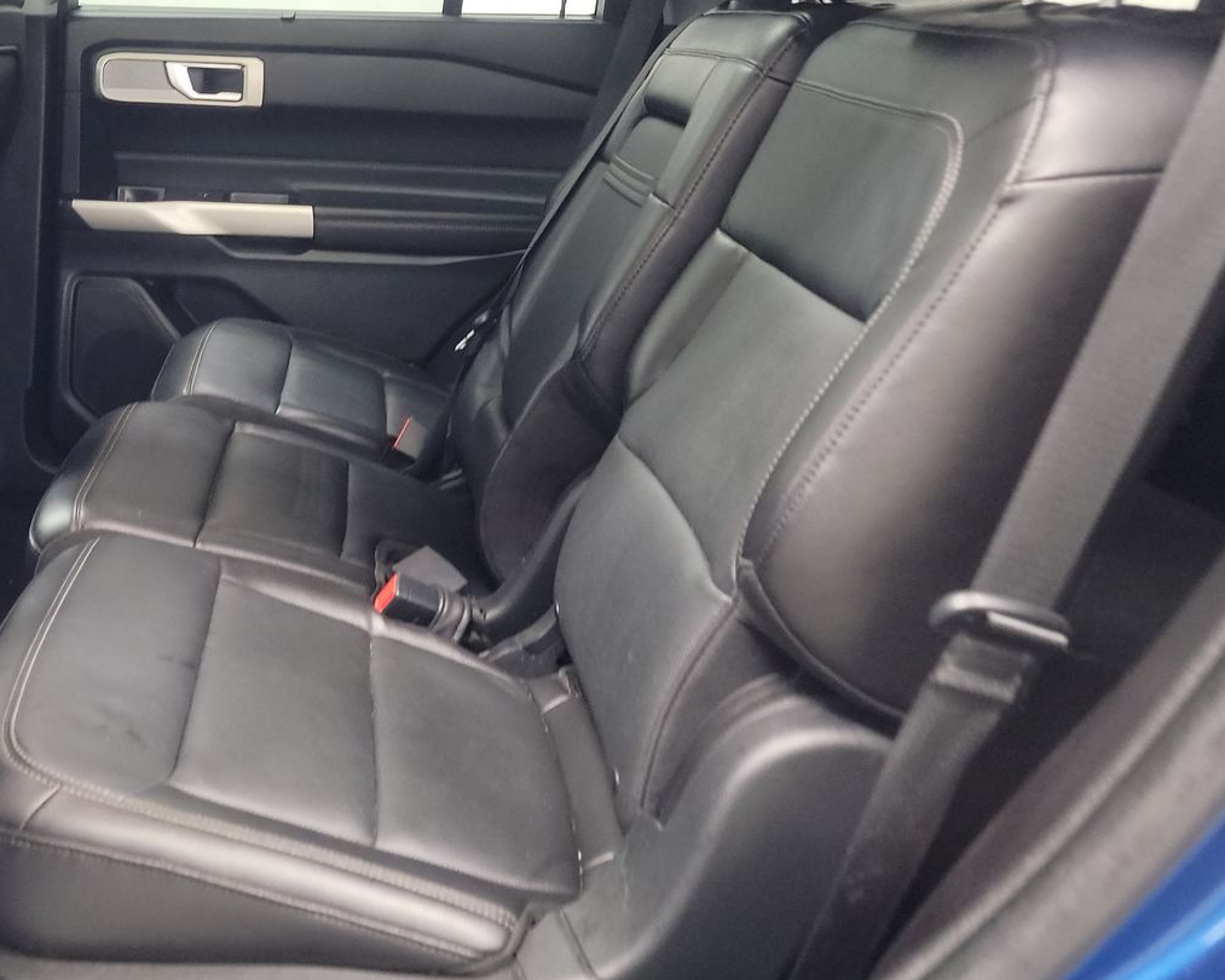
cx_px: 302
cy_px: 356
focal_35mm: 37
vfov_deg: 39.8
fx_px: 1341
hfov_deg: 47.2
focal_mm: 6.7
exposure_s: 1/14
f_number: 1.8
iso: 984
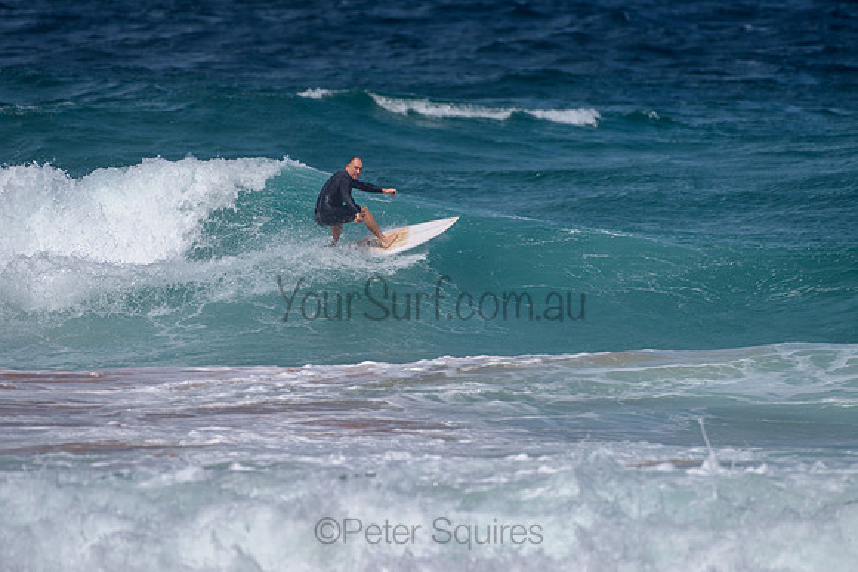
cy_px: 244
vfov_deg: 2.2
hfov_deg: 3.4
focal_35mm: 613
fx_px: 14621
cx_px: 420
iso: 72
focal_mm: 500
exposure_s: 1/2000
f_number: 5.6
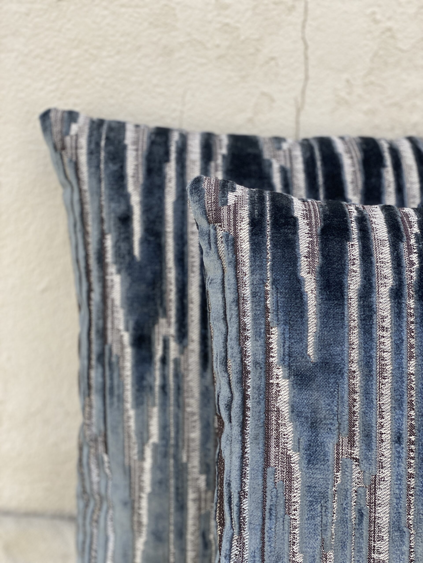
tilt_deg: -21.1
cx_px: 212
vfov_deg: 36.8
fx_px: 847
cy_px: 282
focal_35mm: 52
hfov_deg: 28.0
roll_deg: -1.9
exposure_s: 1/212
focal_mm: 6
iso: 20
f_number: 2
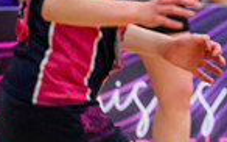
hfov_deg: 2.3
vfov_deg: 1.4
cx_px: 426
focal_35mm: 908
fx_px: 5613
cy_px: -3
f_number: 3.2
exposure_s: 1/800
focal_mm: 200
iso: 6400
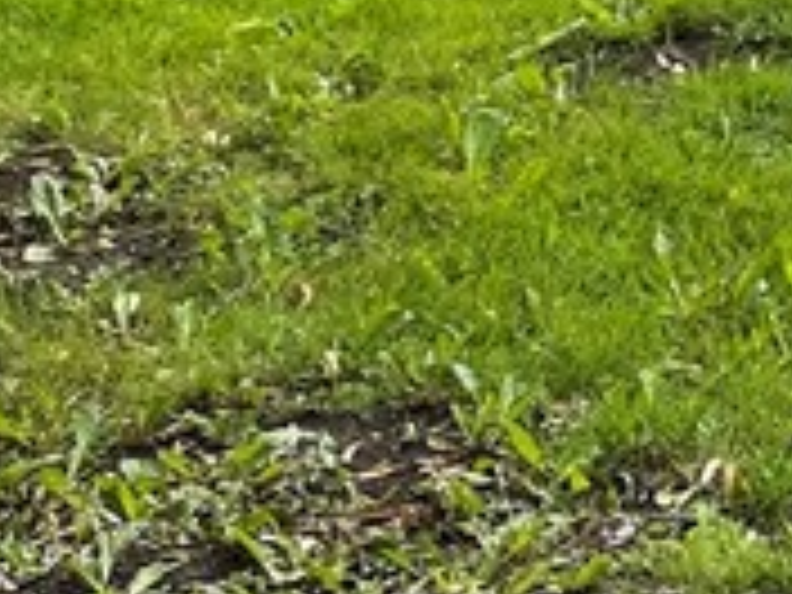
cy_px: -612
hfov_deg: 10.3
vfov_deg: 9.2
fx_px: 3455
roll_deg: -0.4
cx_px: 2210
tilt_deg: -4.6
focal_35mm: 151
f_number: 1.6
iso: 32
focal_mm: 5.1
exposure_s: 1/1152
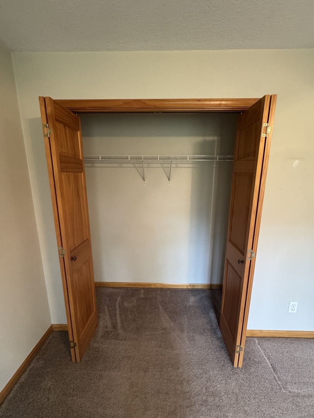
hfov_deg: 85.7
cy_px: 209
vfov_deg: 102.1
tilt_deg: -11.6
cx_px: 157
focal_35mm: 14
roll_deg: +0.2
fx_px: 169
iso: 500
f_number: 2.2
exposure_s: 1/60
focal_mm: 2.22
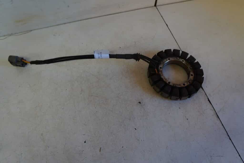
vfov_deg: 43.6
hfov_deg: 61.9
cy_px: 82
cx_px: 122
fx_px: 203
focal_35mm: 30
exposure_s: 1/60
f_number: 4
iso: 400
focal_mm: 20
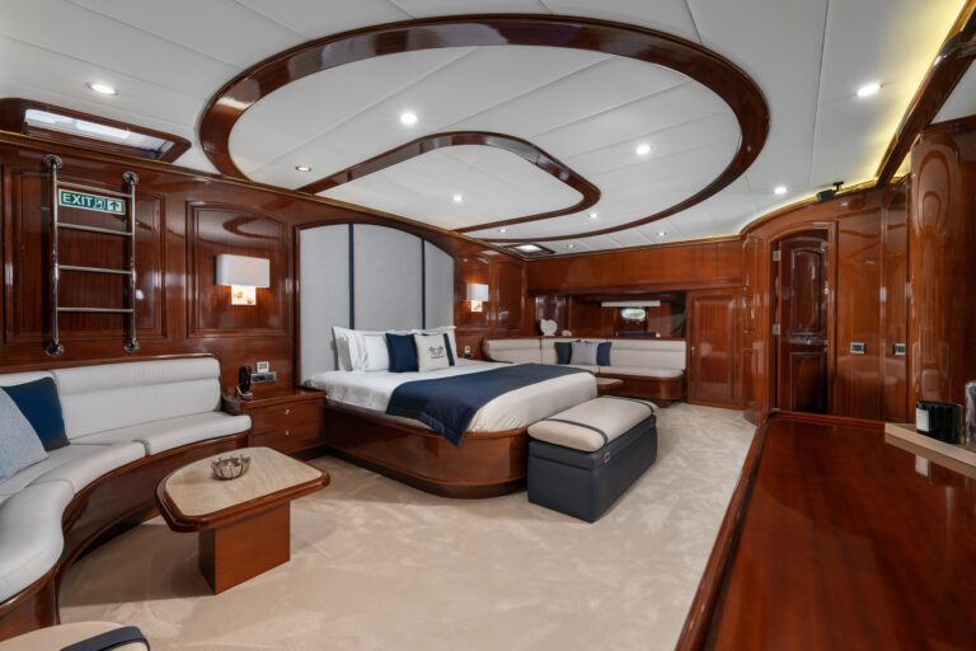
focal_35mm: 14
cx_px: 488
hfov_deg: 104.3
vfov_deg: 81.2
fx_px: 380
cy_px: 326
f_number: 9
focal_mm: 14
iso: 500
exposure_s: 1/3
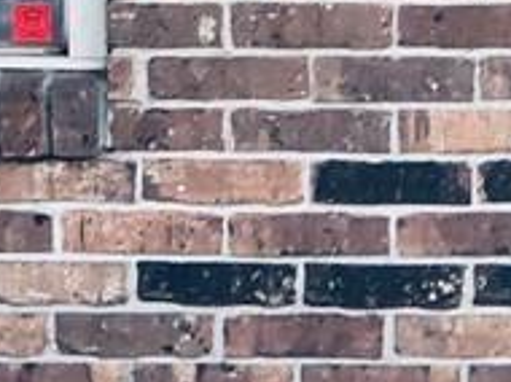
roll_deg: -0.9
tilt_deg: -0.2
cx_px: 258
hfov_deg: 6.4
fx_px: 4541
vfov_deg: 4.8
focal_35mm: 308
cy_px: -210
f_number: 2.8
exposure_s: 1/120
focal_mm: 6.6
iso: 25
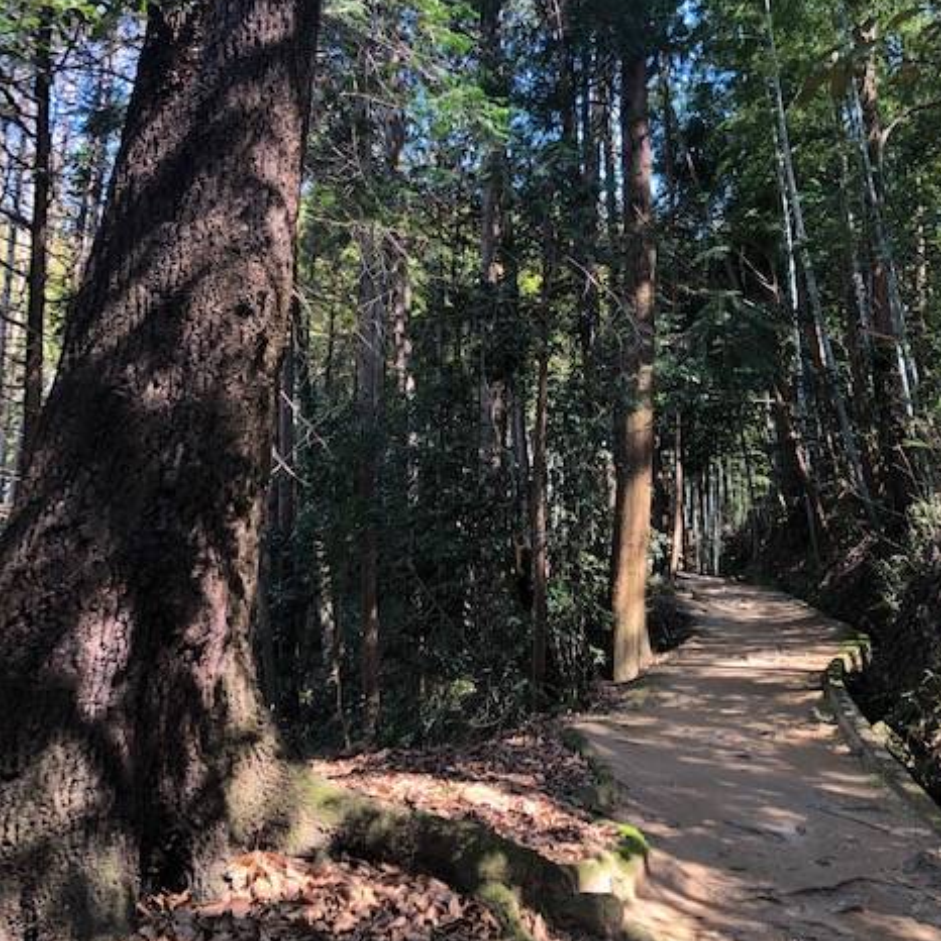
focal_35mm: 34
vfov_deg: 48.1
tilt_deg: +13.1
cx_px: 483
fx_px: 1046
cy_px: 368
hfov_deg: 48.4
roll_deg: -1.5
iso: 64
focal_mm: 3.99
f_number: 1.8
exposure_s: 1/120
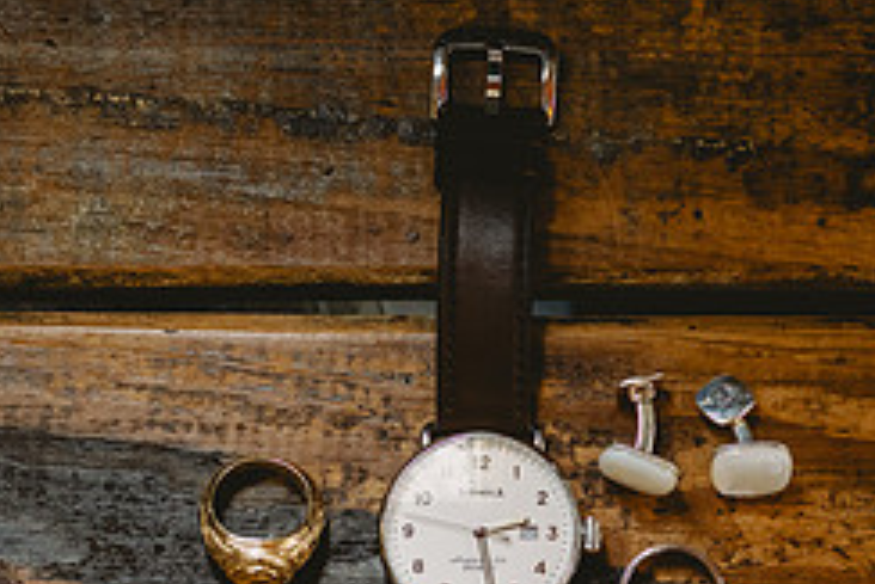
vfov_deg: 7.1
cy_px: 554
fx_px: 4694
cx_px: 463
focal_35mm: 193
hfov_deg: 10.7
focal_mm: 80
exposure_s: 1/60
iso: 1600
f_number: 4
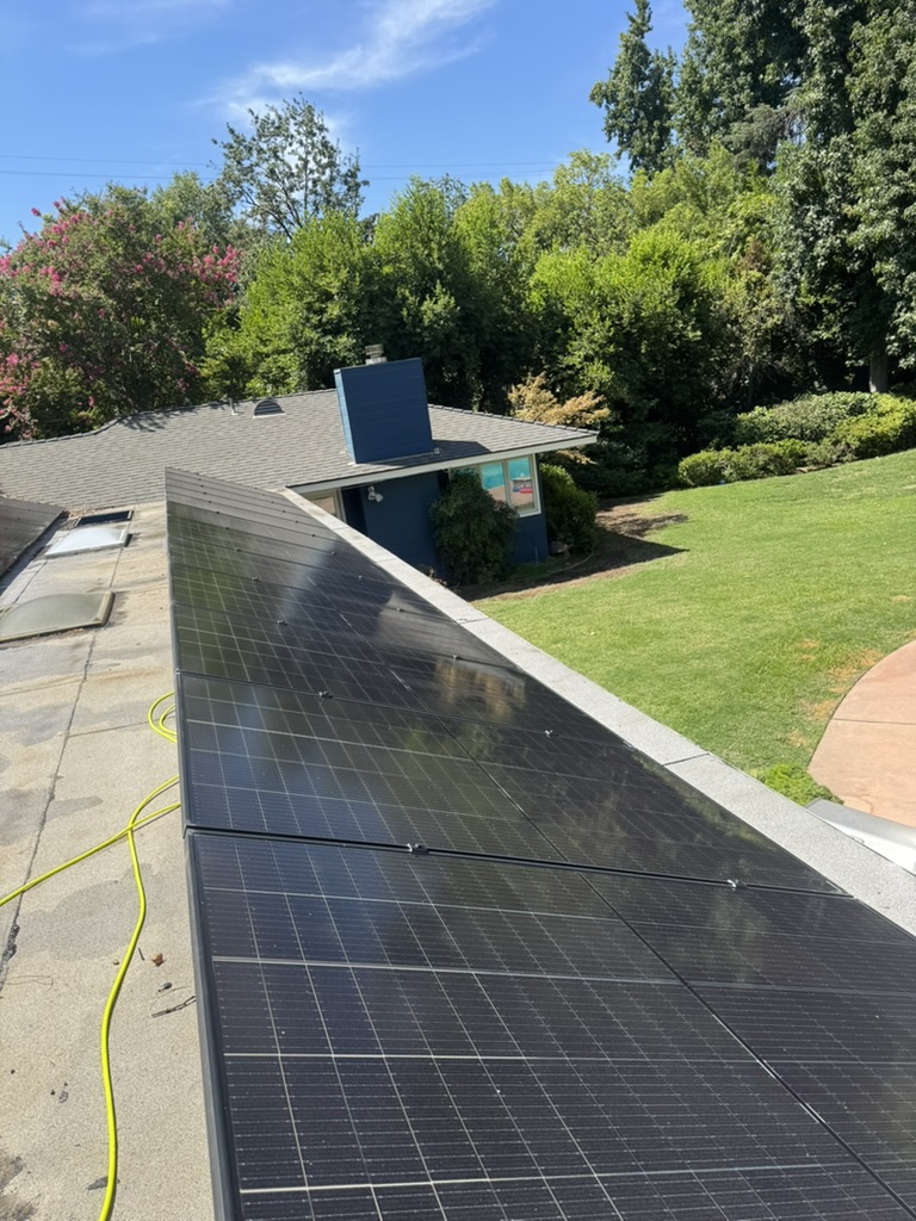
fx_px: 847
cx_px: 458
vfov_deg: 71.6
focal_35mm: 24
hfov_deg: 56.8
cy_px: 610
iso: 80
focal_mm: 6.76
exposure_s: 1/2174
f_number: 1.78
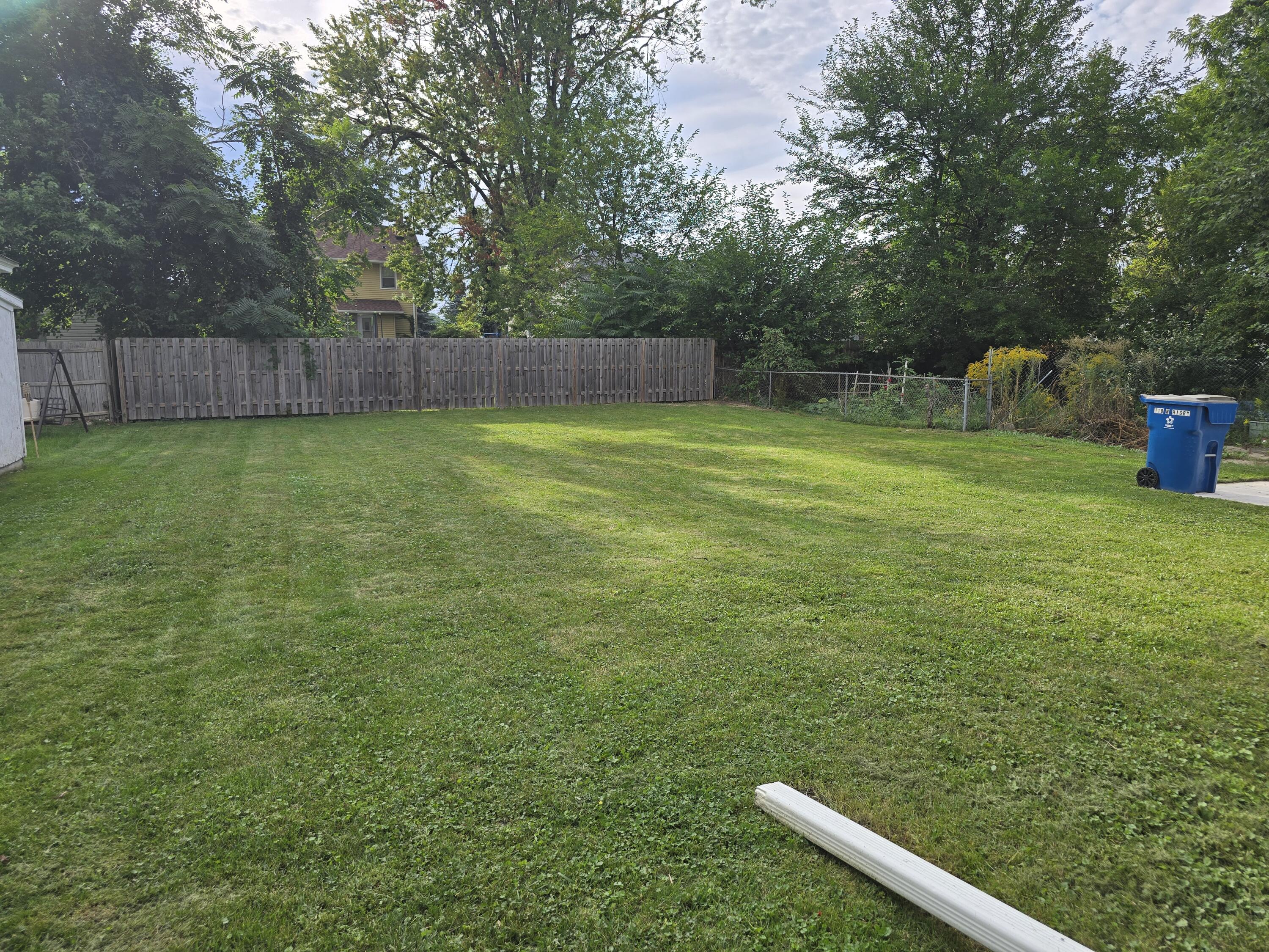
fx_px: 843
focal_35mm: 23
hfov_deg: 73.9
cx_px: 634
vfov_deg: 58.9
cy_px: 476
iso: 12
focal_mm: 6.3
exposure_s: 1/601
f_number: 1.7
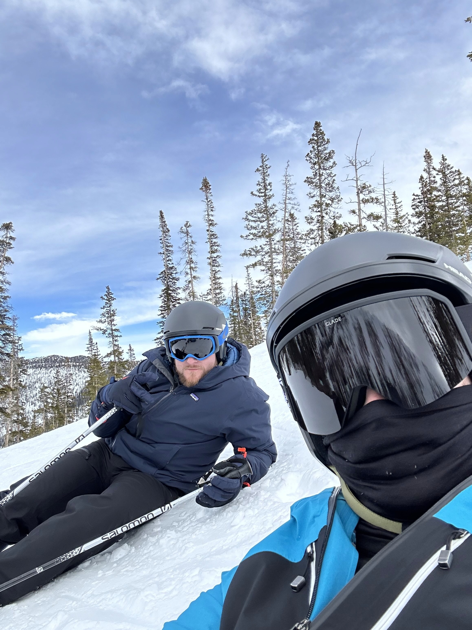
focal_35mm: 30
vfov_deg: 60.0
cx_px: 236
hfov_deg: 46.8
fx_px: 545
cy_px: 315
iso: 25
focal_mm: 2.69
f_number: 1.9
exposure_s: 1/1255
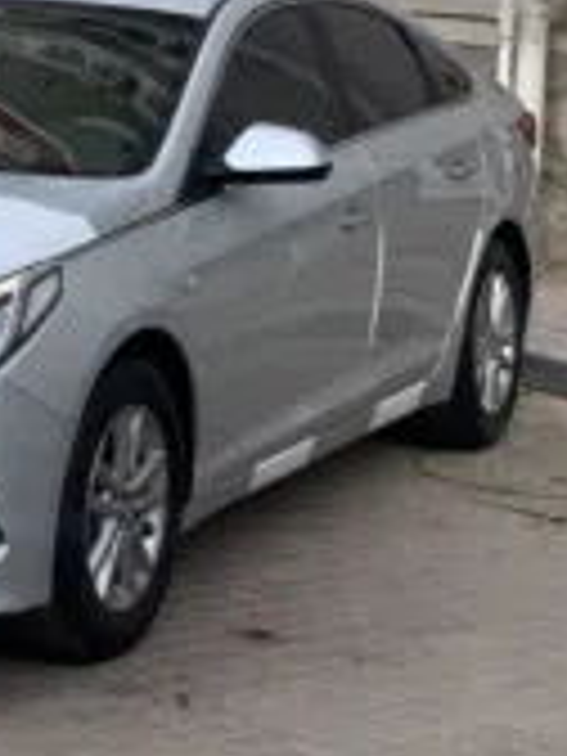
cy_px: -135
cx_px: -36
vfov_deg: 15.4
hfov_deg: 11.8
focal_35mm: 124
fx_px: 2708
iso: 25
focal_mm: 6
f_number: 2.4
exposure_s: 1/122
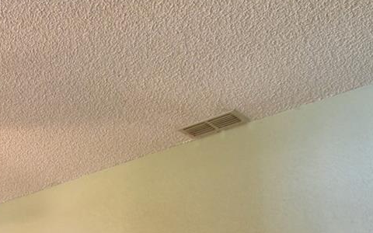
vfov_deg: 20.8
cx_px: -72
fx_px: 518
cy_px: 369
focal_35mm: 51
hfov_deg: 32.7
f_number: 4.5
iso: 450
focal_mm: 10
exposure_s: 1/30
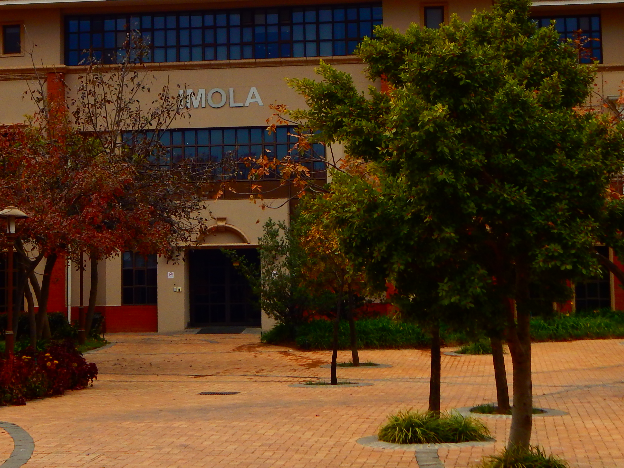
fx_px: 1640
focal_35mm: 91
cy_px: 77
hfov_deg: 21.4
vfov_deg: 16.1
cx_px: 197
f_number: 3.7
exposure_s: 1/500
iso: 125
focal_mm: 8.6
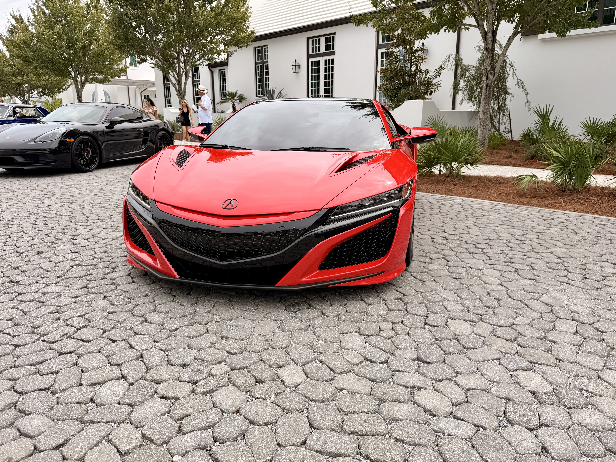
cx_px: 308
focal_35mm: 24
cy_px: 231
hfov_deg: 71.6
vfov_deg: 56.8
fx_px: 427
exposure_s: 1/2445
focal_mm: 6.76
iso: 80
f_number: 1.78
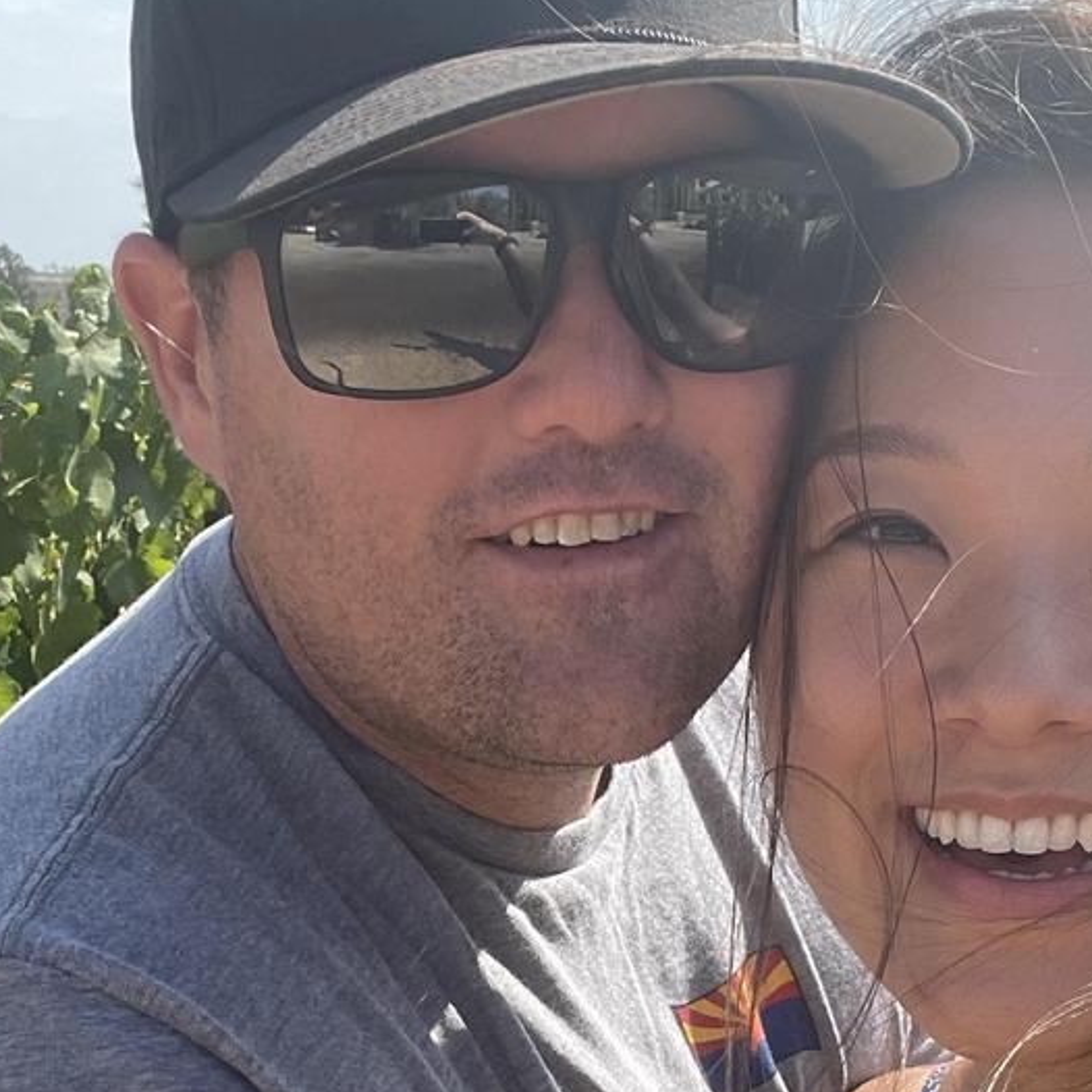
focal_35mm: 58
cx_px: 469
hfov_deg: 29.5
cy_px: 923
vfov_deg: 28.7
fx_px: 2070
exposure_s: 1/483
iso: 25
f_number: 2.2
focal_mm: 2.71
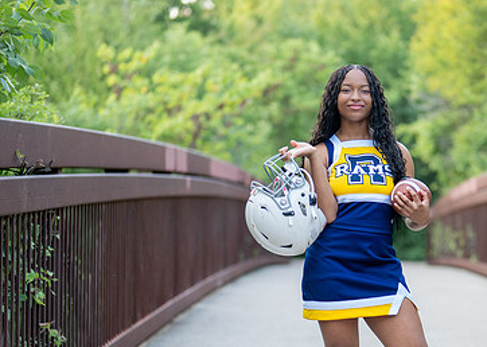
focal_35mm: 106
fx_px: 1465
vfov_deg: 13.5
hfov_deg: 18.8
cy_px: 259
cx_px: 360
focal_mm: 50
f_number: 1.2
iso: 400
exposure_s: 1/500
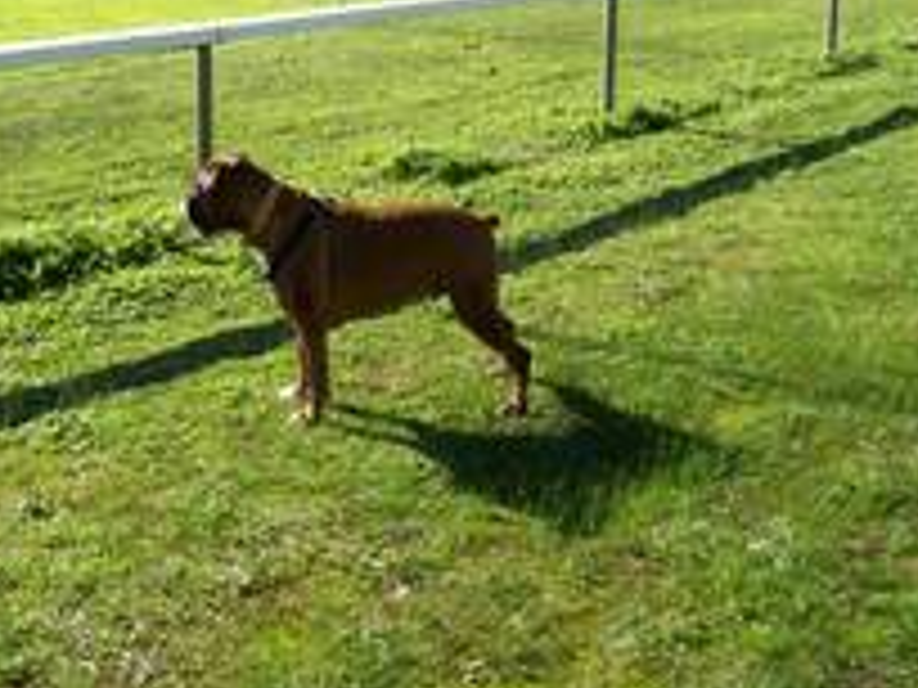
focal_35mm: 60
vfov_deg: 24.3
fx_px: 1591
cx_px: 400
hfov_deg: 32.1
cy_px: 229
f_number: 2.7
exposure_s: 1/720
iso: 80
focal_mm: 5.6
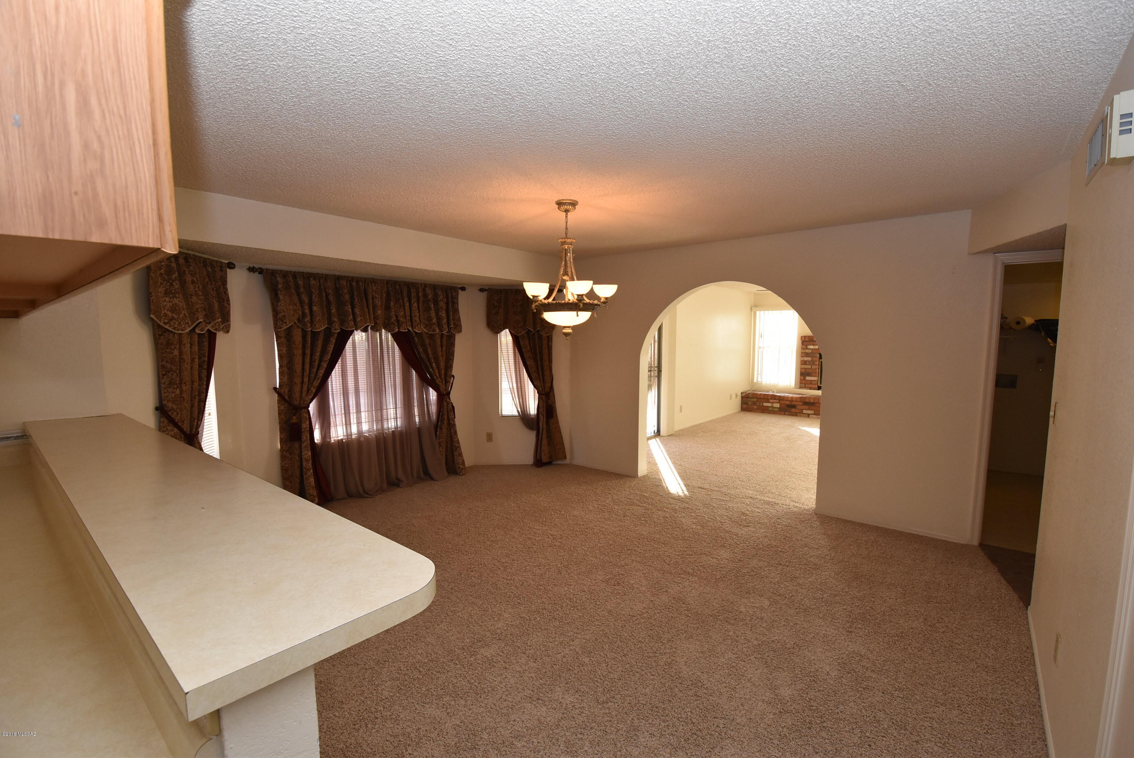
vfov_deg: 77.4
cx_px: 567
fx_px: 473
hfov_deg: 100.3
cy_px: 379
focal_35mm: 15
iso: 800
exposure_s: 1/100
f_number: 5
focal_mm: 10
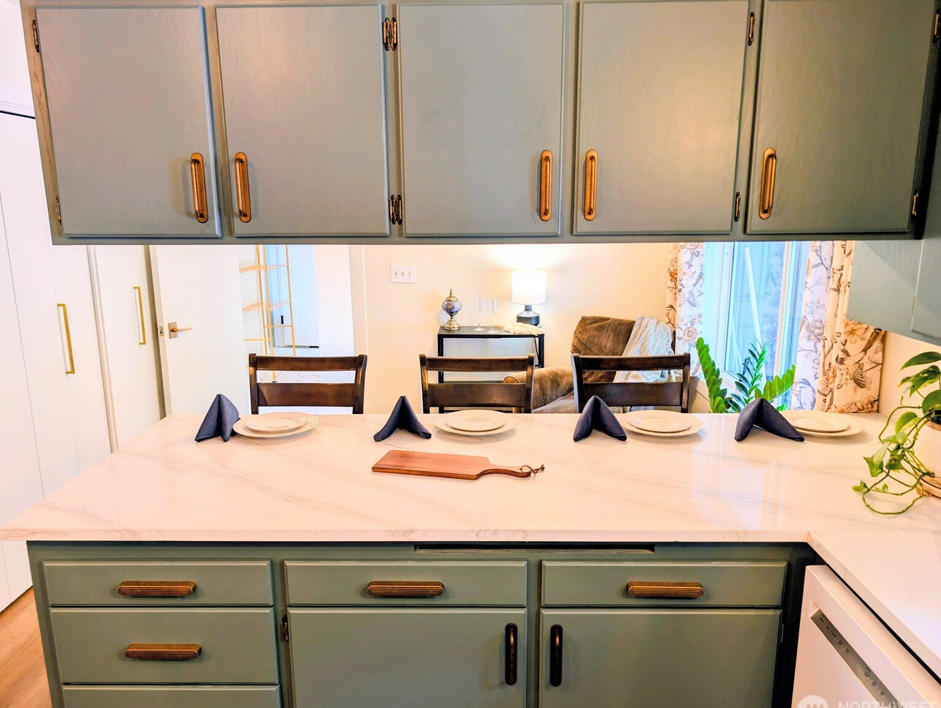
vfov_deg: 55.0
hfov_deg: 69.3
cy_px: 368
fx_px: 680
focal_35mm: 25
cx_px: 466
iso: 54
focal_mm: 6.9
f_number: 1.68
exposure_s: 1/30
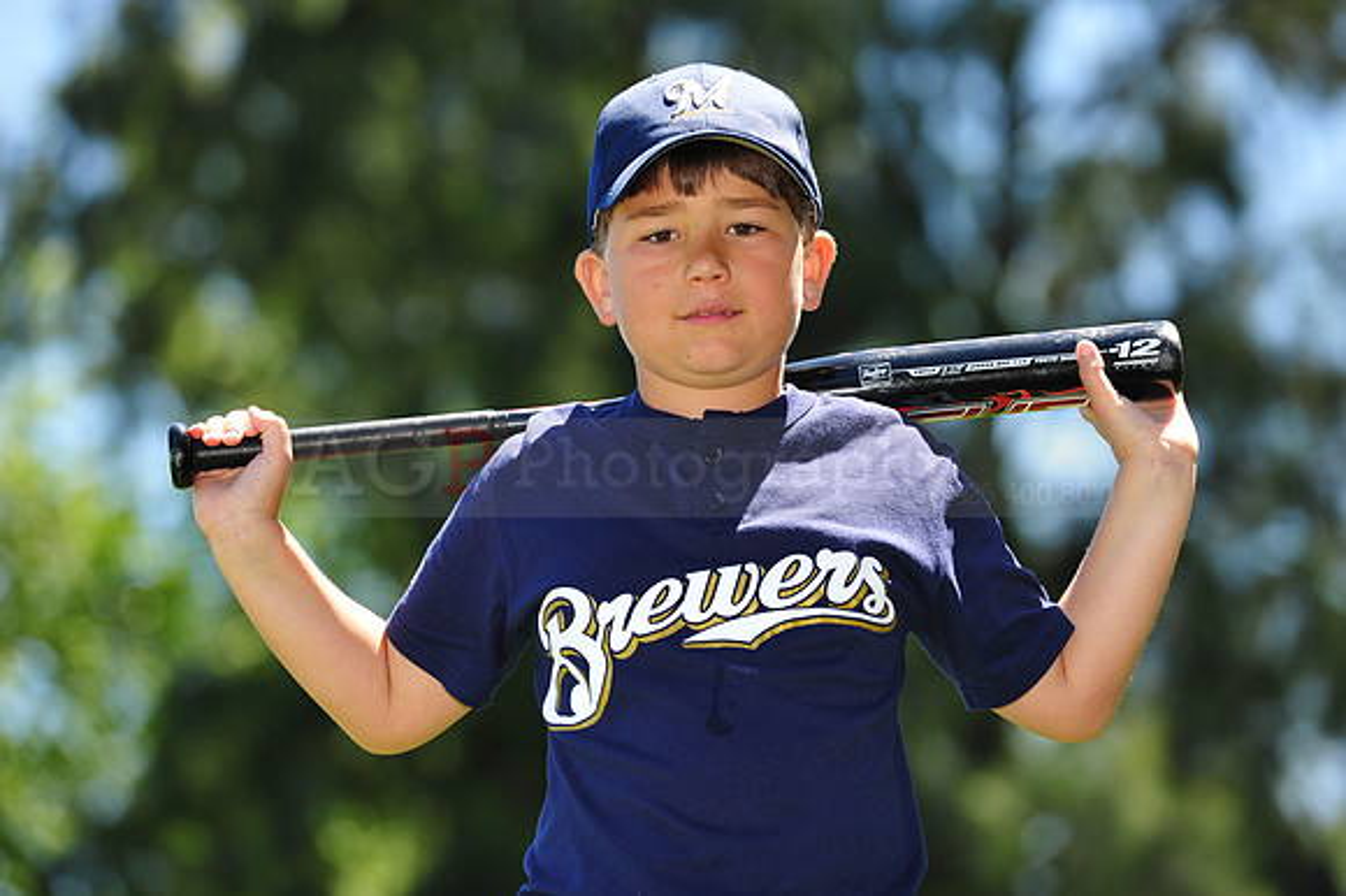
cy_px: 448
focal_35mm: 185
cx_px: 673
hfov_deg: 11.1
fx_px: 6913
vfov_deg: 7.4
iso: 200
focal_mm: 185
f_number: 4
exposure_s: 1/500
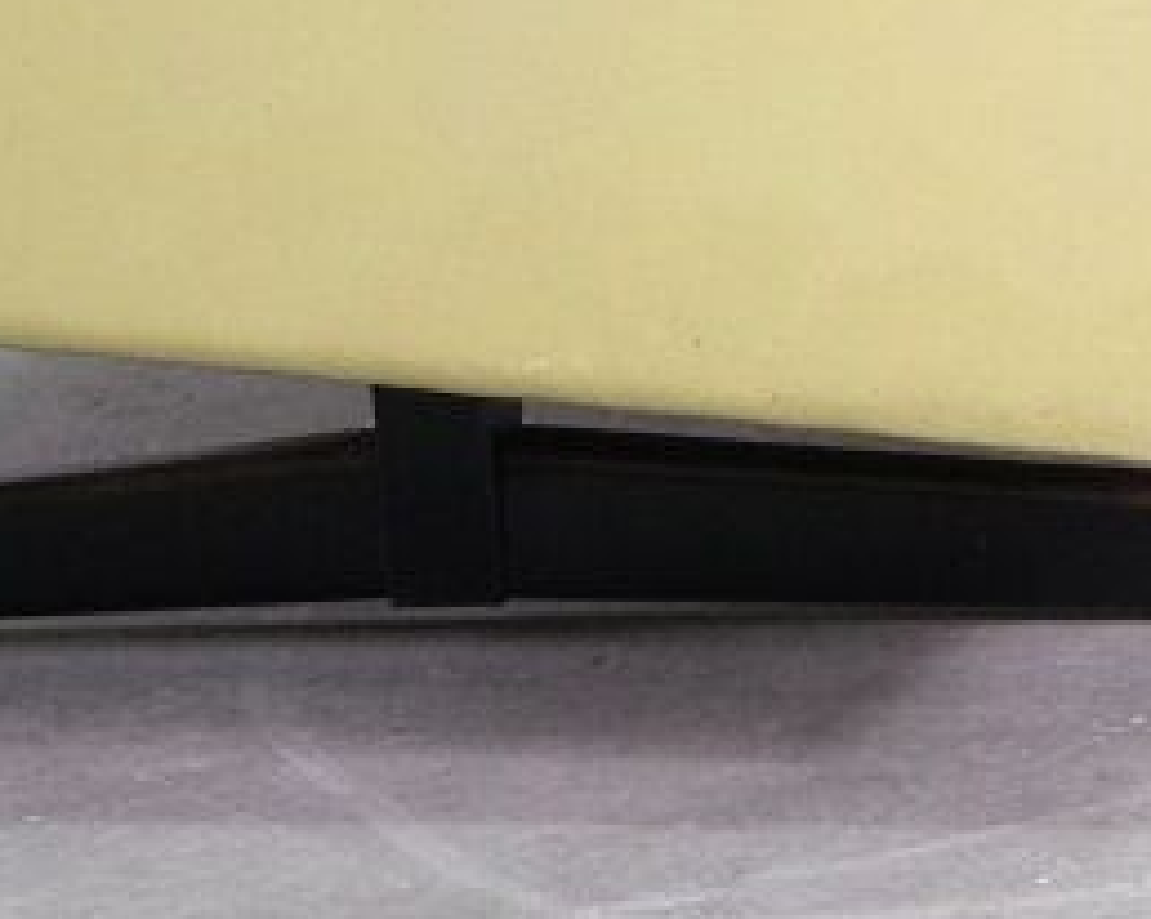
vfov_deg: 7.1
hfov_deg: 9.1
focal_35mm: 213
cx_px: 754
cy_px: -647
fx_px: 7250
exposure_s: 1/45
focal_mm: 30.8
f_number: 4
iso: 2500
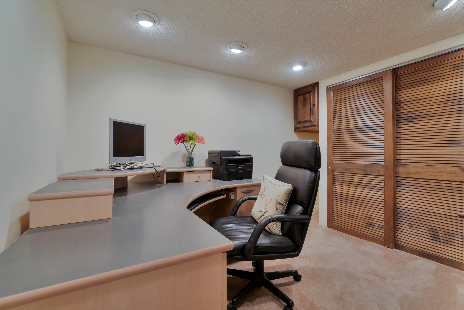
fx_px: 206
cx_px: 232
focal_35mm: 16
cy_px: 155
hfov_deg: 96.7
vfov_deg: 73.8
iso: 800
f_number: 8
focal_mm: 16
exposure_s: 1/200
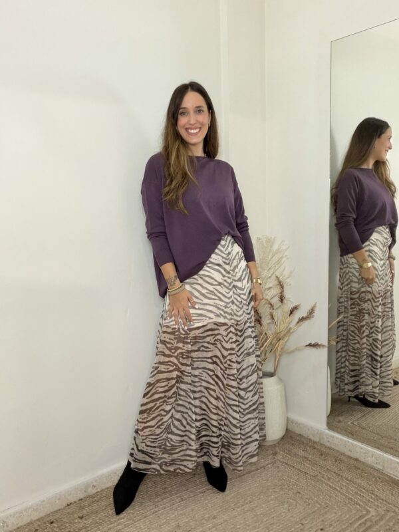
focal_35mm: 30
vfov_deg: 60.0
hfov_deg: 46.8
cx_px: 200
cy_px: 266
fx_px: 461
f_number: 1.9
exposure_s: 1/60
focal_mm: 2.71
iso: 200
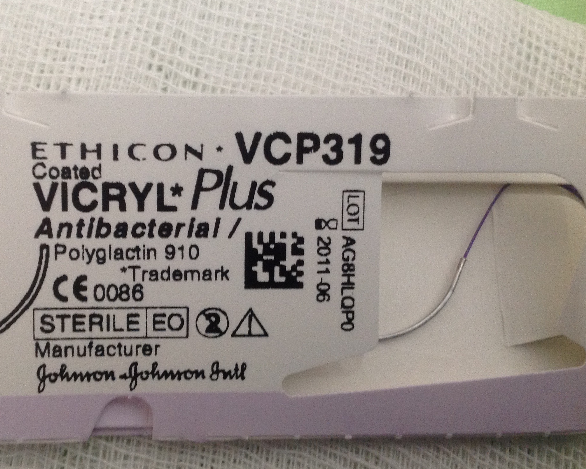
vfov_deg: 31.5
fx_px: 833
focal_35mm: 48
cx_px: 206
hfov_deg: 38.4
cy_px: 228
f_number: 2.4
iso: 200
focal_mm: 4.28
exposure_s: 1/15
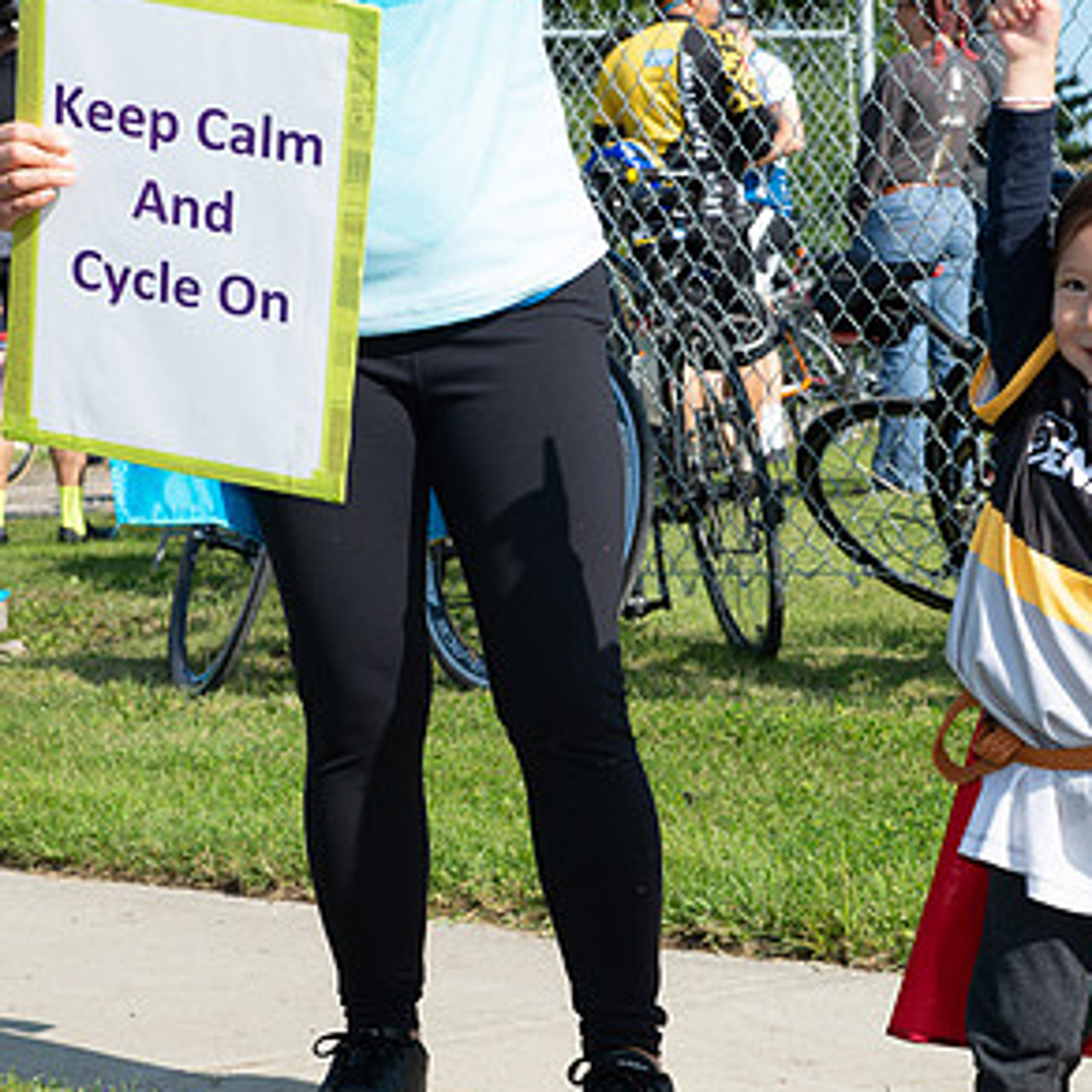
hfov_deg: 14.8
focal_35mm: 118
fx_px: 4211
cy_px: 671
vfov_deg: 14.8
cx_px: 606
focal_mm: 70
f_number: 10
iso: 250
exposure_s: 1/400
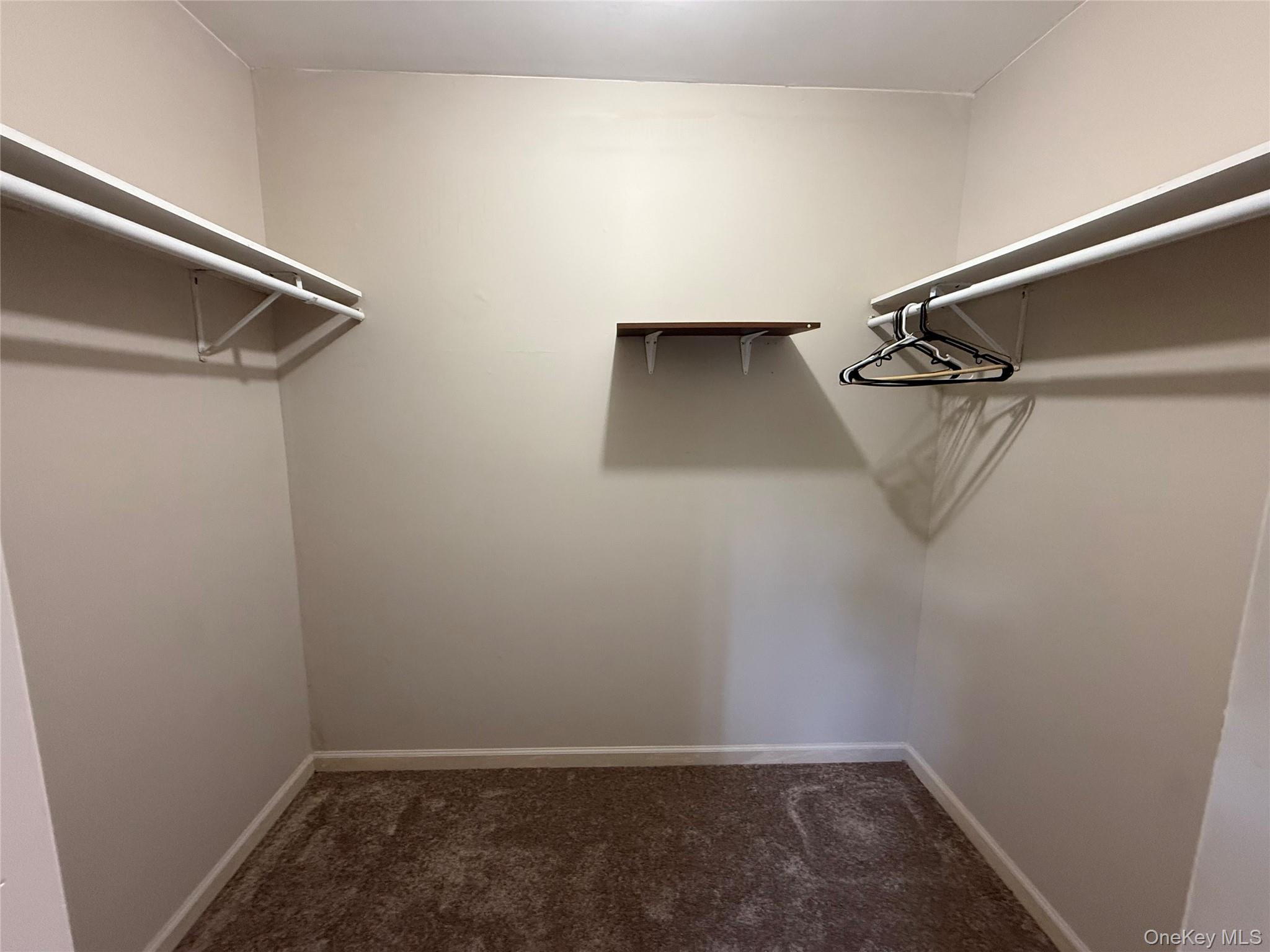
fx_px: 514
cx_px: 635
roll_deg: -0.5
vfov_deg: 85.7
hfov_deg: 102.1
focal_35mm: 14
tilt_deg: -8.1
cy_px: 476
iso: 400
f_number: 2.2
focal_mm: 2.22
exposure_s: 1/68
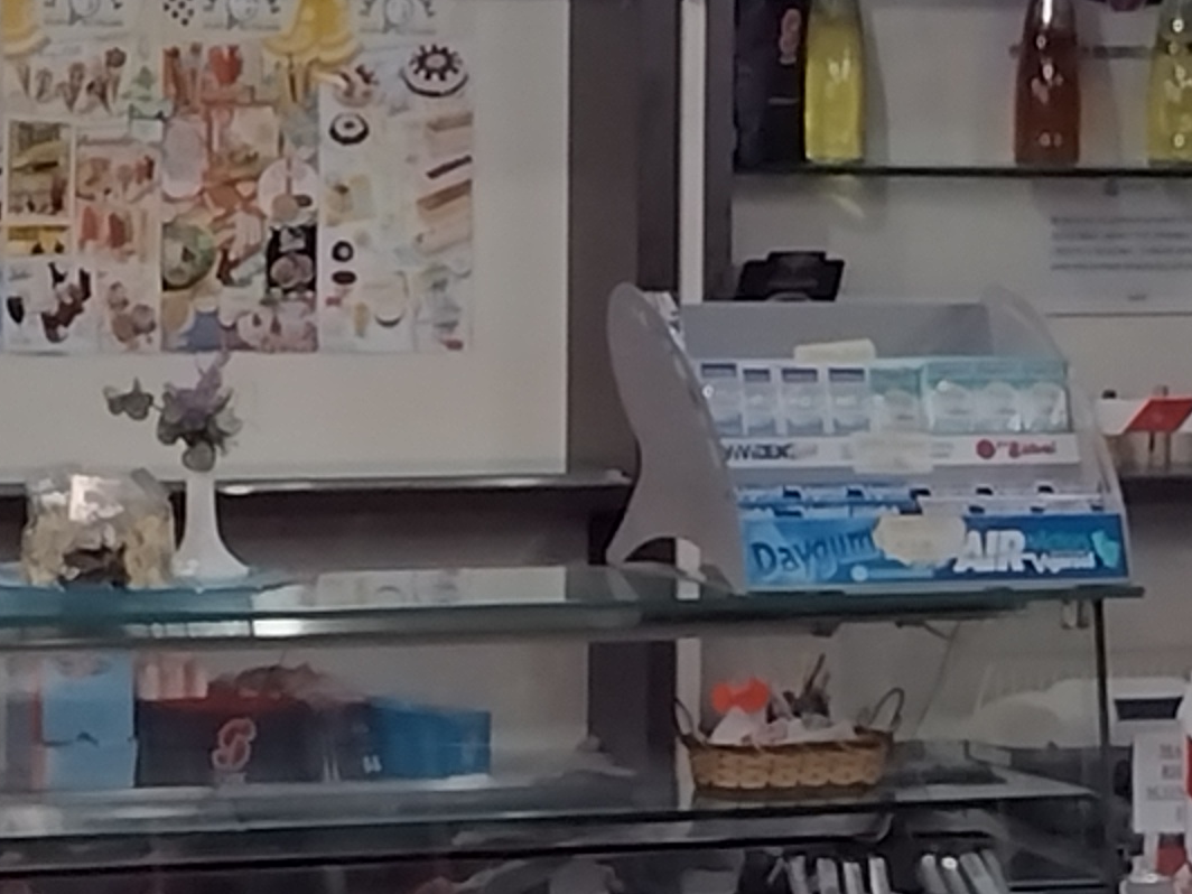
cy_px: 979
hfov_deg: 9.7
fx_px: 6990
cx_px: 915
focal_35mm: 203
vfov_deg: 7.3
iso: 135
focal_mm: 4.71
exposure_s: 1/40
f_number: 1.7
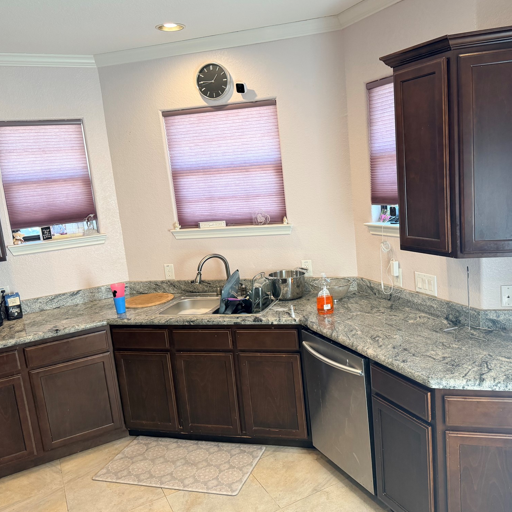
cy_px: 254
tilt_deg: -9.6
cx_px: 310
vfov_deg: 55.6
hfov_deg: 55.2
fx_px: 485
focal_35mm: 29
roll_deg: +4.8
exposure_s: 1/120
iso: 200
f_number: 1.78
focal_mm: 6.76
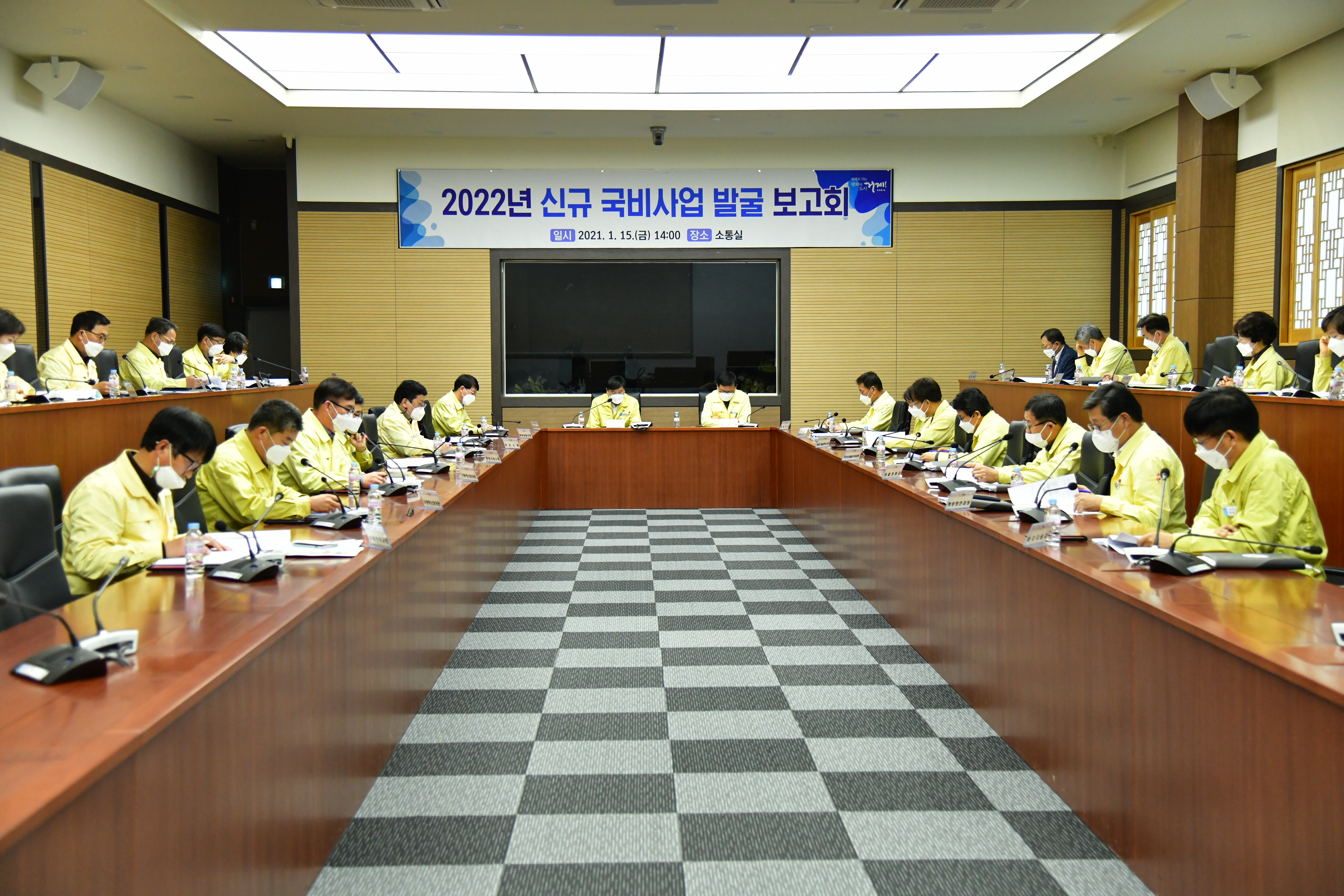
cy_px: 448
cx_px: 672
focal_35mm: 46
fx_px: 1717
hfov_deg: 42.7
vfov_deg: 29.2
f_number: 4
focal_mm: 46
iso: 3200
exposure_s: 1/250
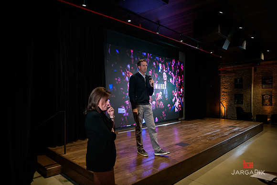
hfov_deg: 73.7
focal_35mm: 24
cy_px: 92
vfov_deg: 53.2
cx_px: 138
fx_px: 185
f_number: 3.2
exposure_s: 1/200
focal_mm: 24
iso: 1250
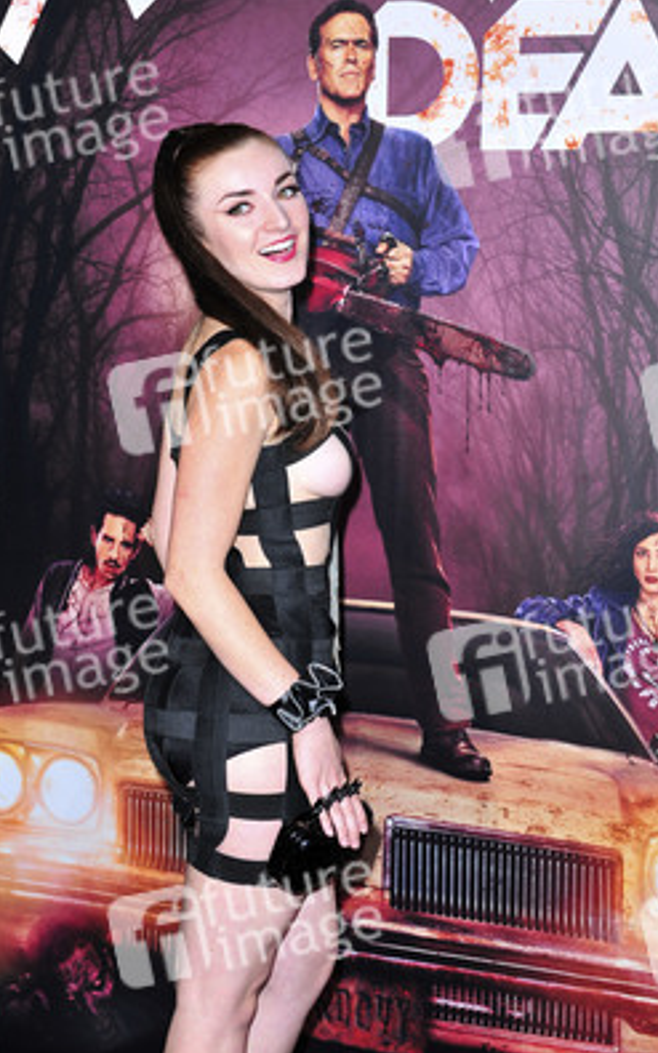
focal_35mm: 64
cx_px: 324
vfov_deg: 32.0
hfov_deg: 20.3
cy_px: 525
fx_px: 1836
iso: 640
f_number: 5.6
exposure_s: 1/320
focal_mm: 62
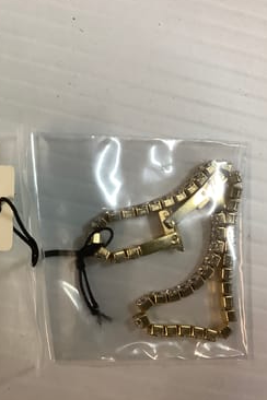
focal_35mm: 44
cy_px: 197
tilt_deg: -83.9
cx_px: 12
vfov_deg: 44.5
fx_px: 489
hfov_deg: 28.9
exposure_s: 1/50
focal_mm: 3.3
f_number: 2.4
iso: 125
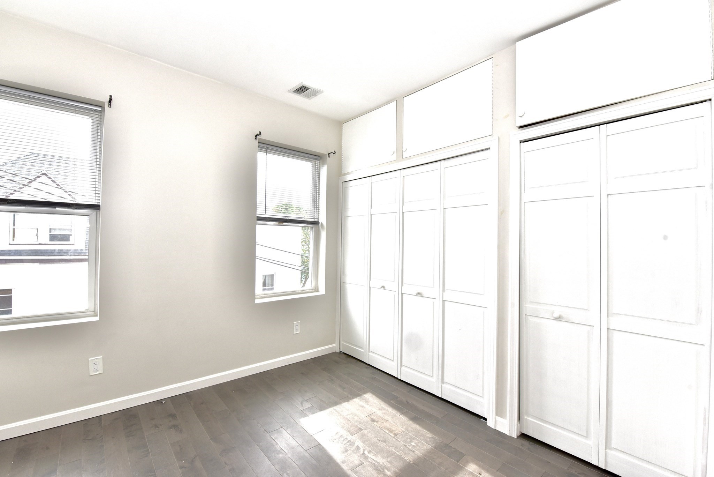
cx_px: 357
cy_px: 238
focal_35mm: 15
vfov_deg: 77.4
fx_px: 298
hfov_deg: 100.4
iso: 800
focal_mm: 15
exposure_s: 1/80
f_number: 9
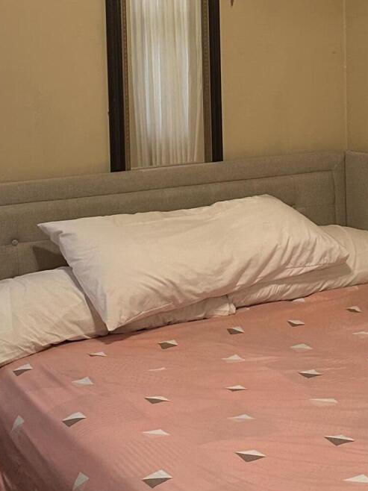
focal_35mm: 73
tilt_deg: -1.7
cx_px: 208
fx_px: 1035
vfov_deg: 26.2
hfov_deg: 20.1
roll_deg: +1.0
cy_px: 101
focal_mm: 6.86
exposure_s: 1/60
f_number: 1.78
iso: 400
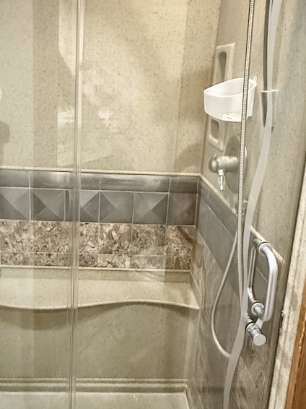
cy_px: 159
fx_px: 389
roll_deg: -2.8
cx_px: 123
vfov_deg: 54.9
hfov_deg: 42.7
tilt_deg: -12.0
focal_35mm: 33
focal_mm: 2.22
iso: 1000
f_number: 2.2
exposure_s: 1/40
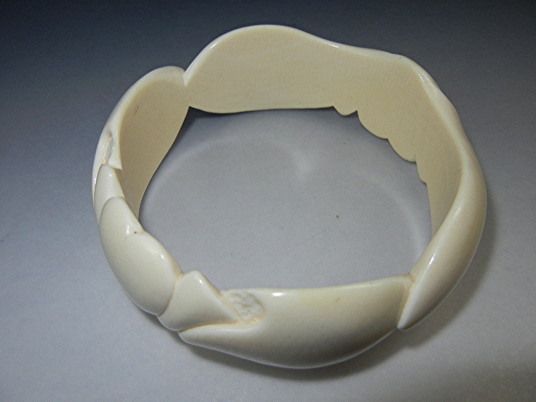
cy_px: 201
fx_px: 526
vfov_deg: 41.8
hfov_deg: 54.0
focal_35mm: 34
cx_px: 268
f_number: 7.2
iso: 160
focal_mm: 6.2
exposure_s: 1/184
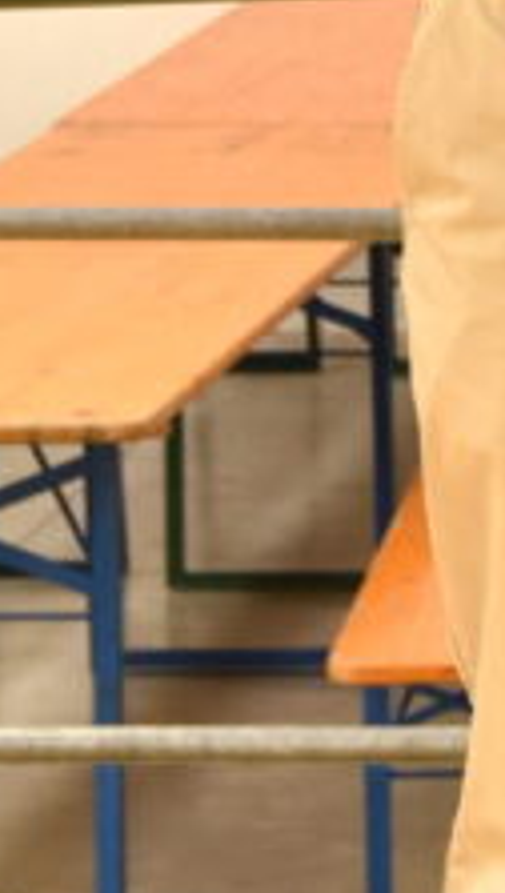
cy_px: -208
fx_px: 6619
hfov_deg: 4.3
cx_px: 1206
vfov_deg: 7.7
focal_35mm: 279
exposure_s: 1/40
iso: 900
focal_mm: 58
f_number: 8
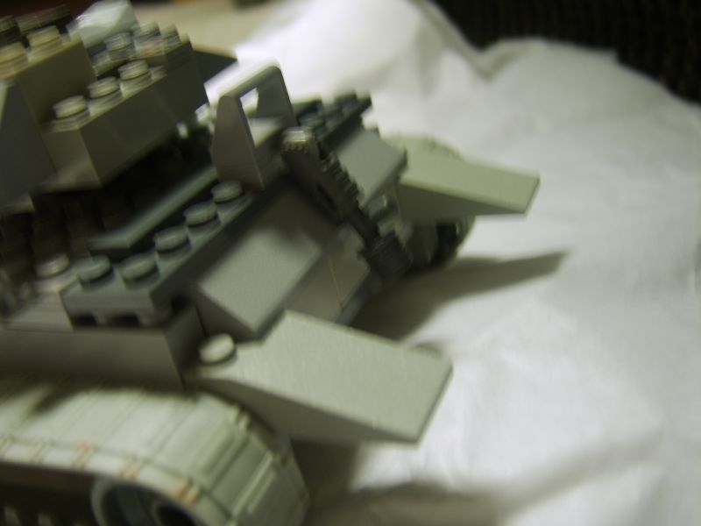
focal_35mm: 31
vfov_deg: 45.4
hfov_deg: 58.4
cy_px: 263
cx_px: 350
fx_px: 628
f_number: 2.7
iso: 71
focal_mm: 8.13
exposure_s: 1/3
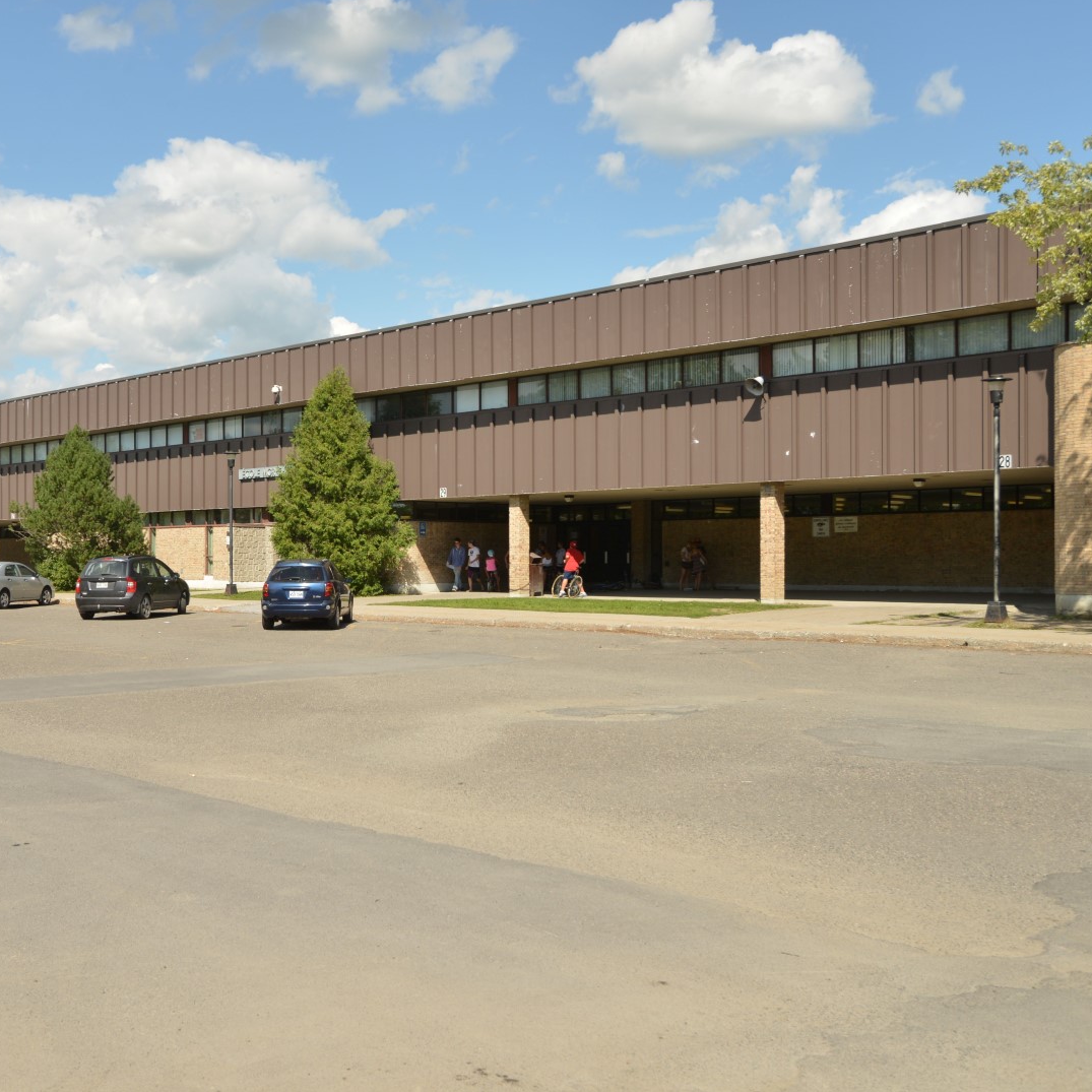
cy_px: 545
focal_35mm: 41
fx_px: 1463
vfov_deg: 40.9
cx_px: 361
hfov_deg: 40.4
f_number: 10
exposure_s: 1/400
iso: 250
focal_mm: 32
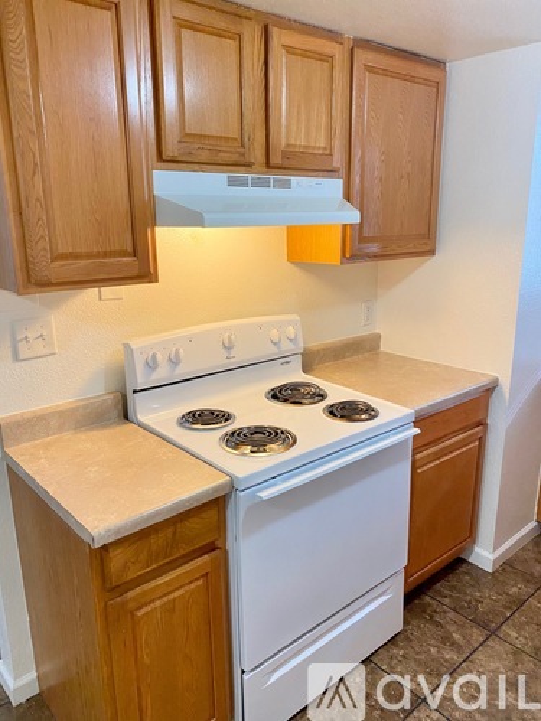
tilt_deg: -14.3
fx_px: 542
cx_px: 270
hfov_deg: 53.1
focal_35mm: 26
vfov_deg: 67.3
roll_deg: +0.7
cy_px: 360
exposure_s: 1/60
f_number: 1.8
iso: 125
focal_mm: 4.25
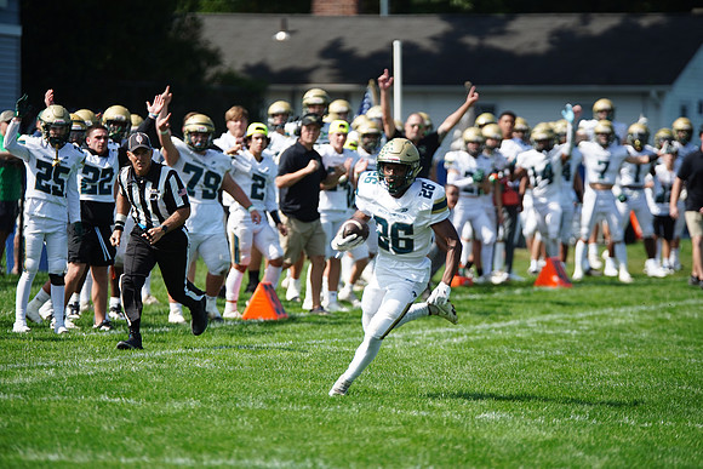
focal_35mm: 247
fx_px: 4824
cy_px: 234
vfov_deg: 5.6
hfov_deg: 8.3
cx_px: 352
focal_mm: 247
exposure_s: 1/4000
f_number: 2.8
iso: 400
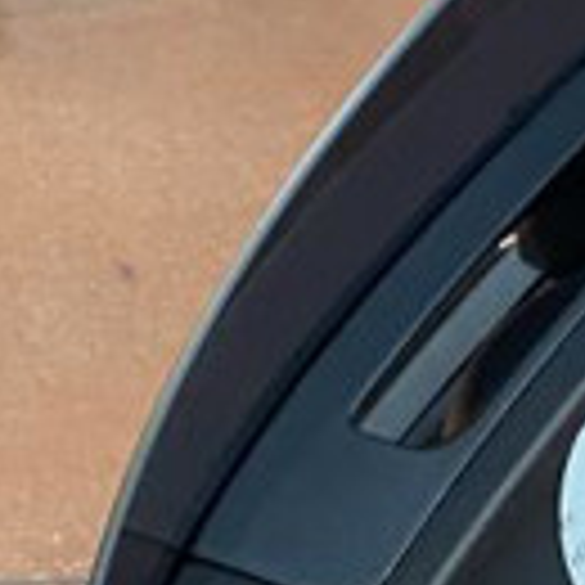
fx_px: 3614
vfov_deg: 8.8
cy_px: 1159
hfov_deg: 8.7
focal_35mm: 189
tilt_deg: -42.9
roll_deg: -14.7
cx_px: 1170
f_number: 1.8
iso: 200
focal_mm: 4.25
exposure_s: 1/60
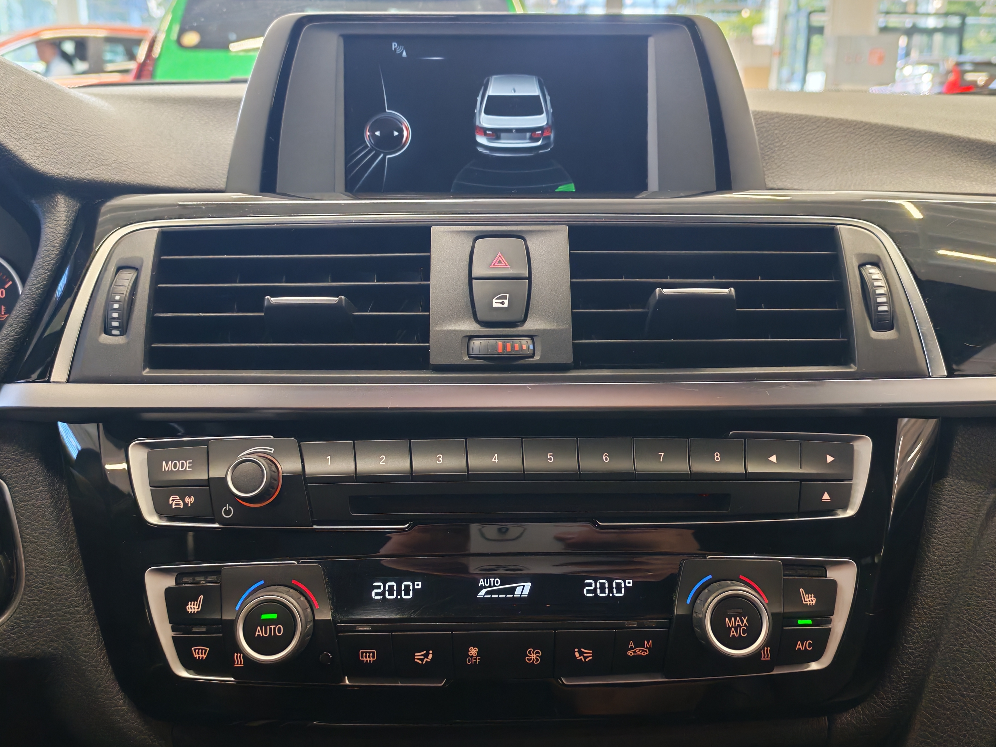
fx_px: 950
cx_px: 498
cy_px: 374
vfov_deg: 42.9
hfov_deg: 55.4
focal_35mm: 33
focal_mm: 6.12
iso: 640
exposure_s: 1/100
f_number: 1.9
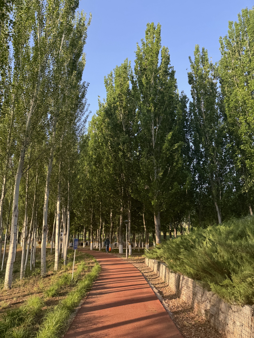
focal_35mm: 24
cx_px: 127
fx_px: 235
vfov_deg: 71.6
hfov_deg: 56.8
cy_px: 169
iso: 80
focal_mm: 6.76
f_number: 1.78
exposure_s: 1/693
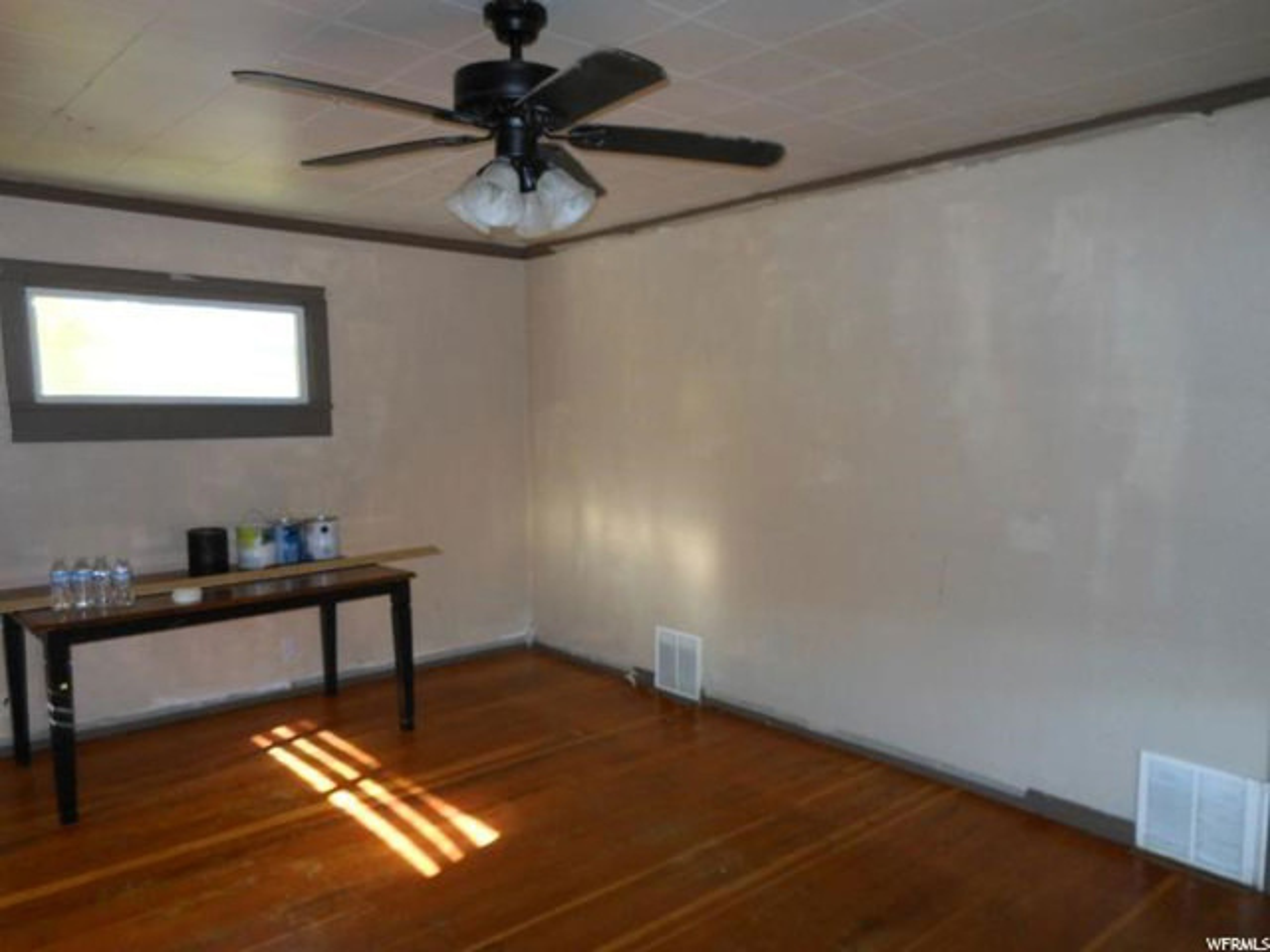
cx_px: 635
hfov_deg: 69.4
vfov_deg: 54.9
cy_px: 476
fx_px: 917
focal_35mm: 25
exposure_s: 1/25
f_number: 3.2
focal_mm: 4.5
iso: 250
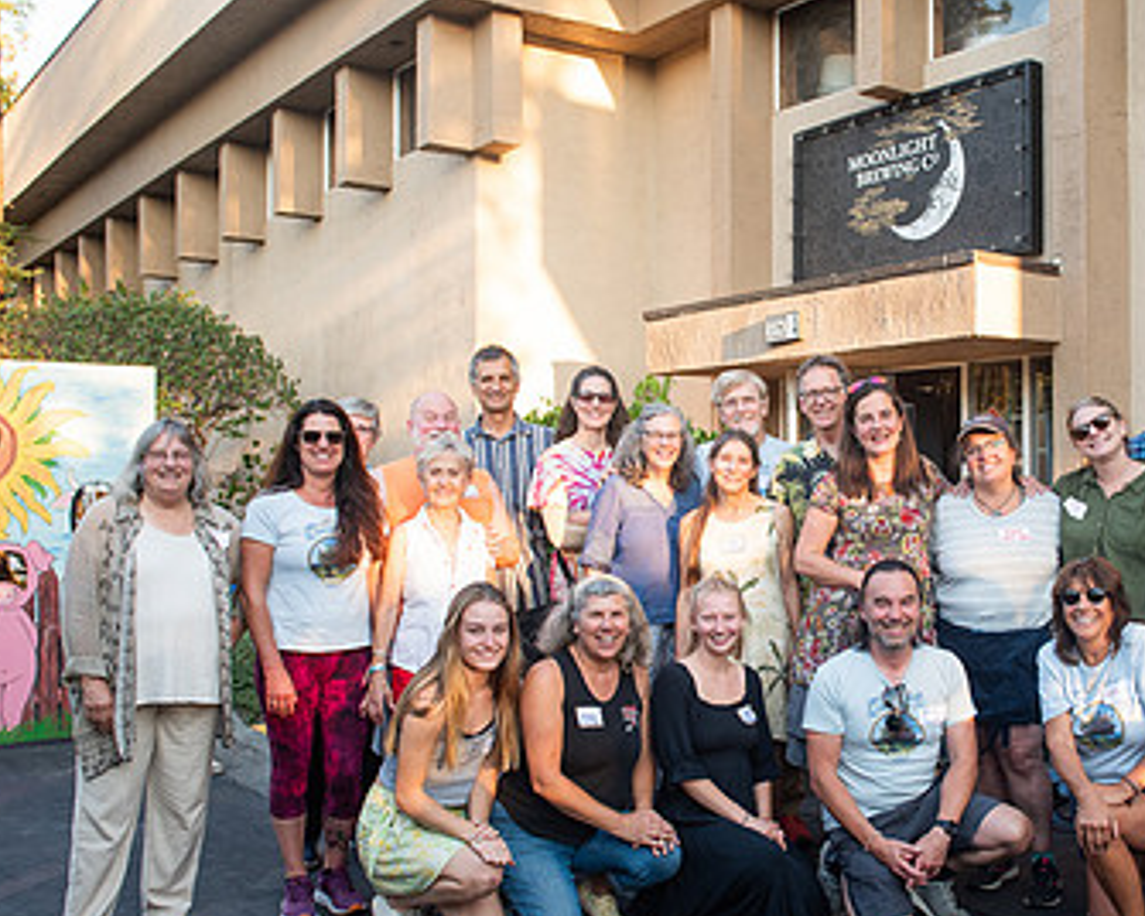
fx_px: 1322
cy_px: 508
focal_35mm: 39
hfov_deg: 45.8
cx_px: 800
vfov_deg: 38.2
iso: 400
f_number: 4
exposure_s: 1/200
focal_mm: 24
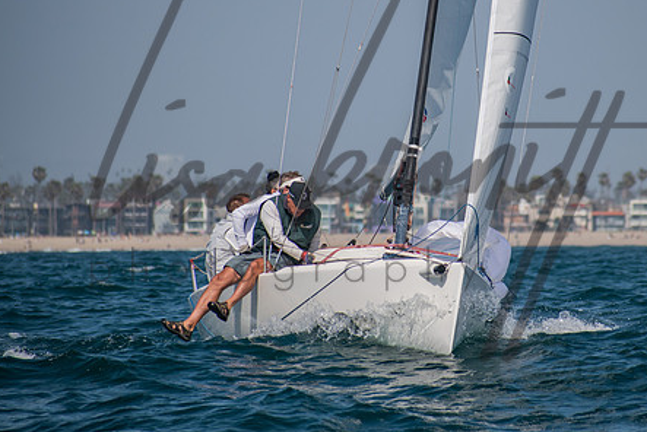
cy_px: 160
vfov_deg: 2.9
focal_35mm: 471
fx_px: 8470
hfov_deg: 4.4
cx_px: 415
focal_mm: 240
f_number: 6.3
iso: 200
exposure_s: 1/1250
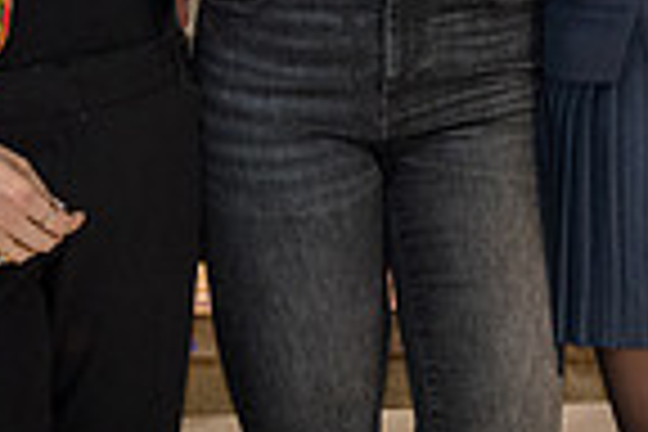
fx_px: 2358
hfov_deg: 15.1
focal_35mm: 131
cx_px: 780
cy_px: -254
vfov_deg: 10.1
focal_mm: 32
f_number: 4.5
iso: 1600
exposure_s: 1/200
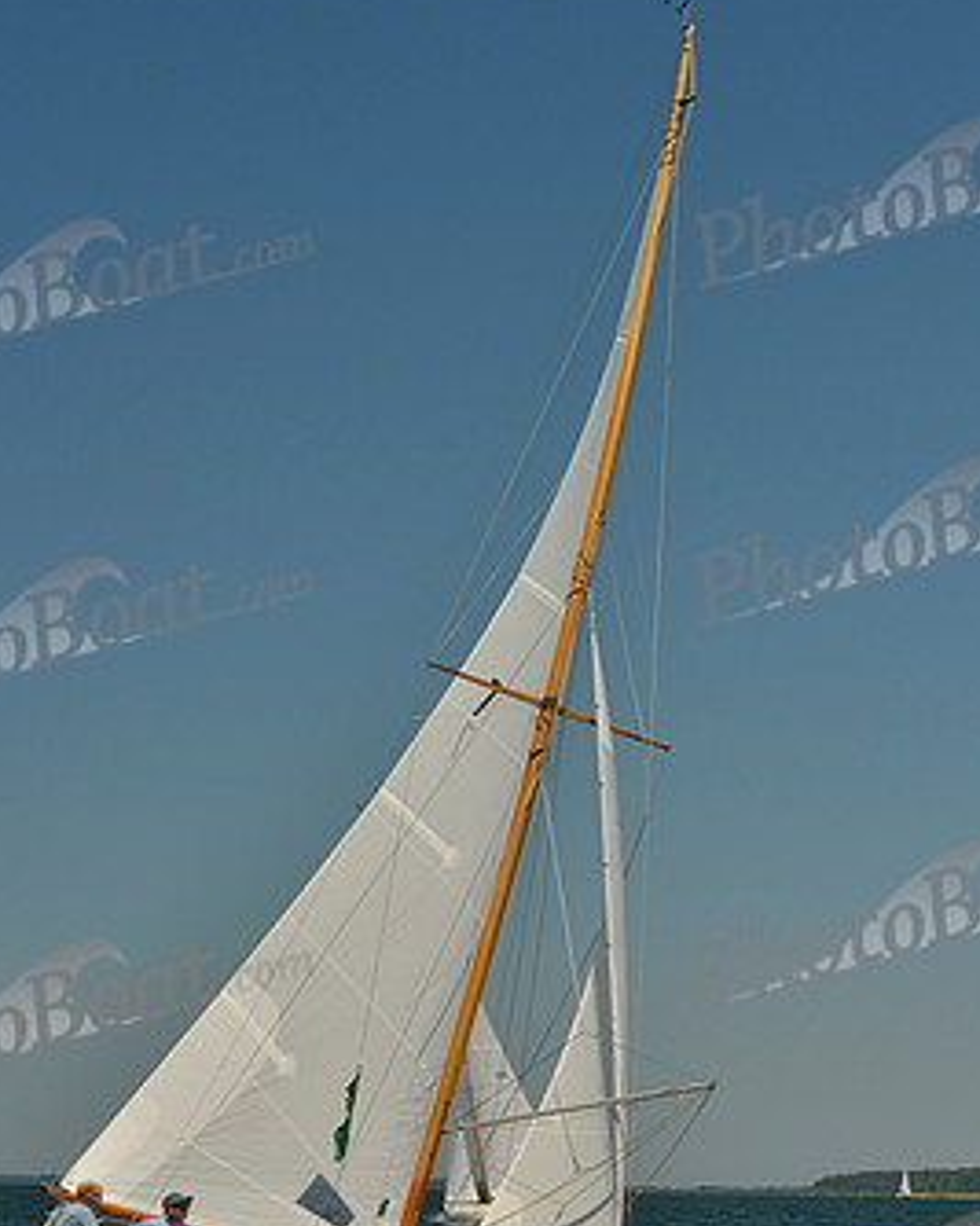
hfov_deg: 13.5
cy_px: 775
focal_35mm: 114
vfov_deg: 16.8
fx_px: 4135
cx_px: 505
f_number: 8
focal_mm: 70
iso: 280
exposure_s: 1/800
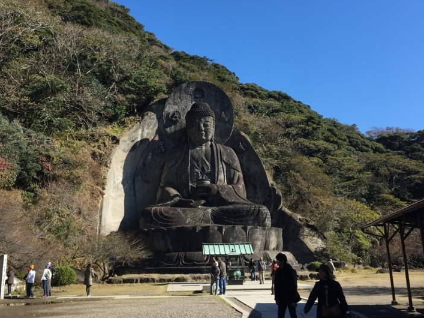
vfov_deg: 33.9
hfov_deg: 44.7
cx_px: 189
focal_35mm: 42
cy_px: 98
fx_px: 514
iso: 25
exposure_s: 1/845
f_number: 2.2
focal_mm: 4.15
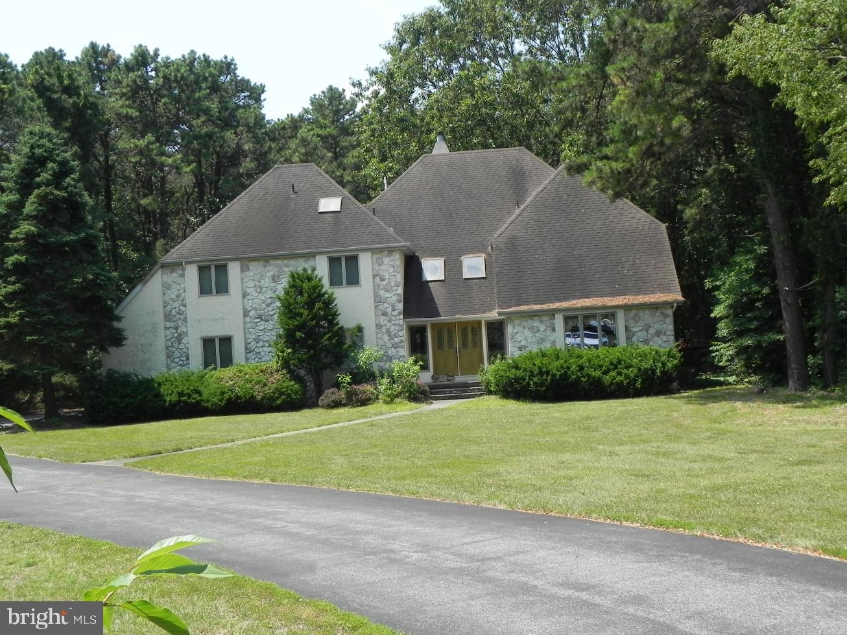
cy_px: 318
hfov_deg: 41.2
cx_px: 424
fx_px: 1125
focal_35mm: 46
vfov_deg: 31.5
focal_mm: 8.2
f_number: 5.6
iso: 160
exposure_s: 1/288
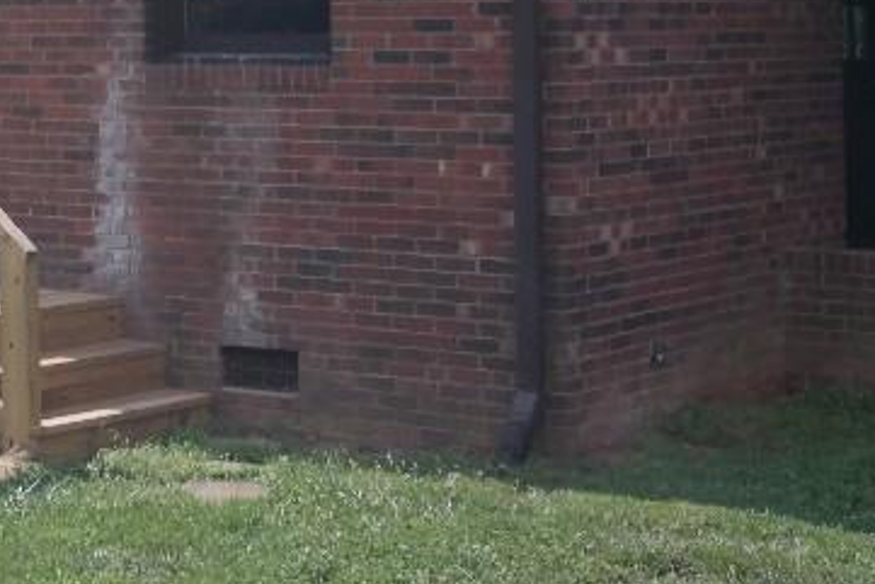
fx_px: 2480
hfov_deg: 19.1
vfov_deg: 13.1
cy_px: -101
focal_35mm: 102
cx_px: -126
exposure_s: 1/180
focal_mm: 24
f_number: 11
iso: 400
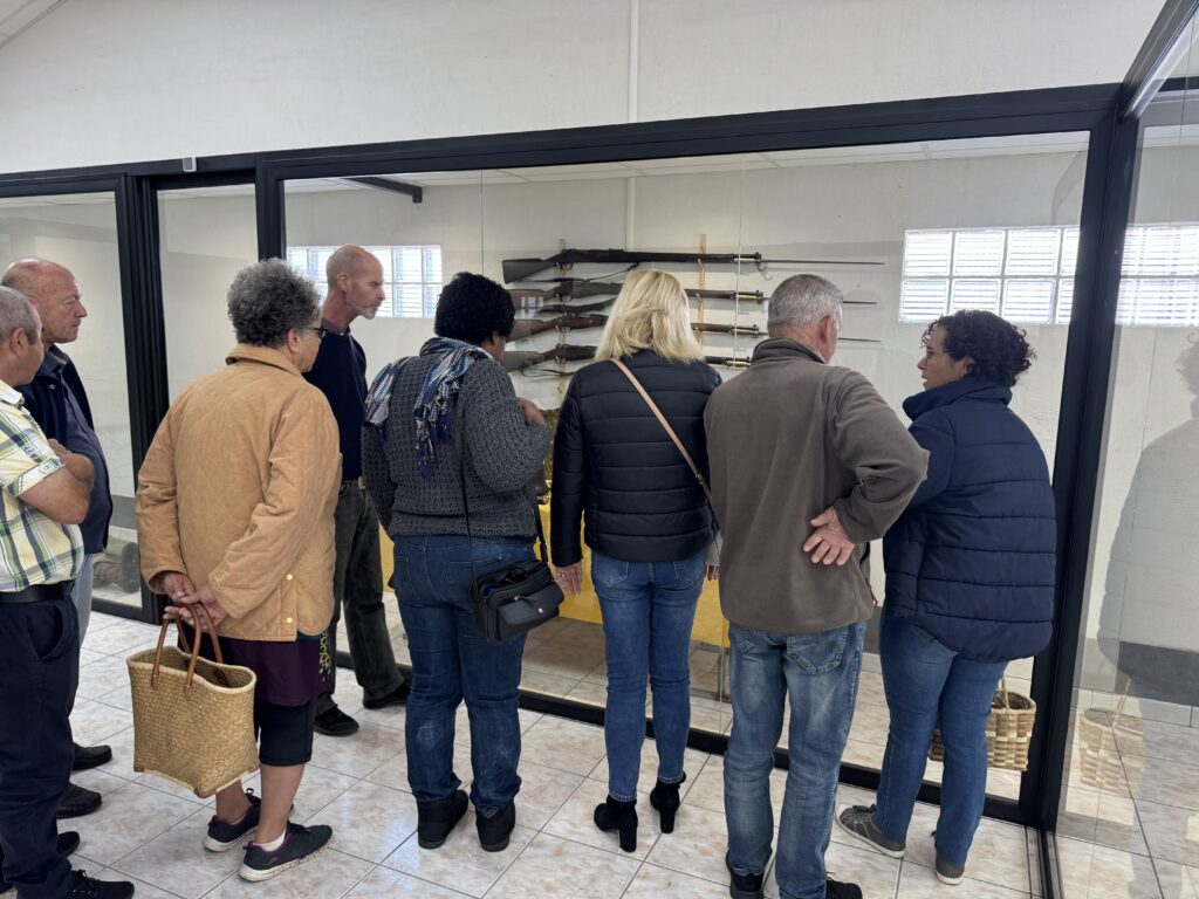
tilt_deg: -8.2
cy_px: 450
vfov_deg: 56.8
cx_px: 600
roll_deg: -0.4
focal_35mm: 24
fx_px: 831
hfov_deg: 71.6
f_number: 1.78
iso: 160
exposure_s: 1/100
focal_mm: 6.76
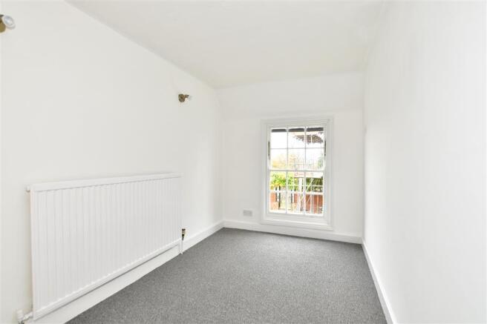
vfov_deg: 59.5
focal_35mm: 21
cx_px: 244
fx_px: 284
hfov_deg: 81.2
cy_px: 162
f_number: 7.1
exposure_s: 1/2
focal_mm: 14
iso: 125
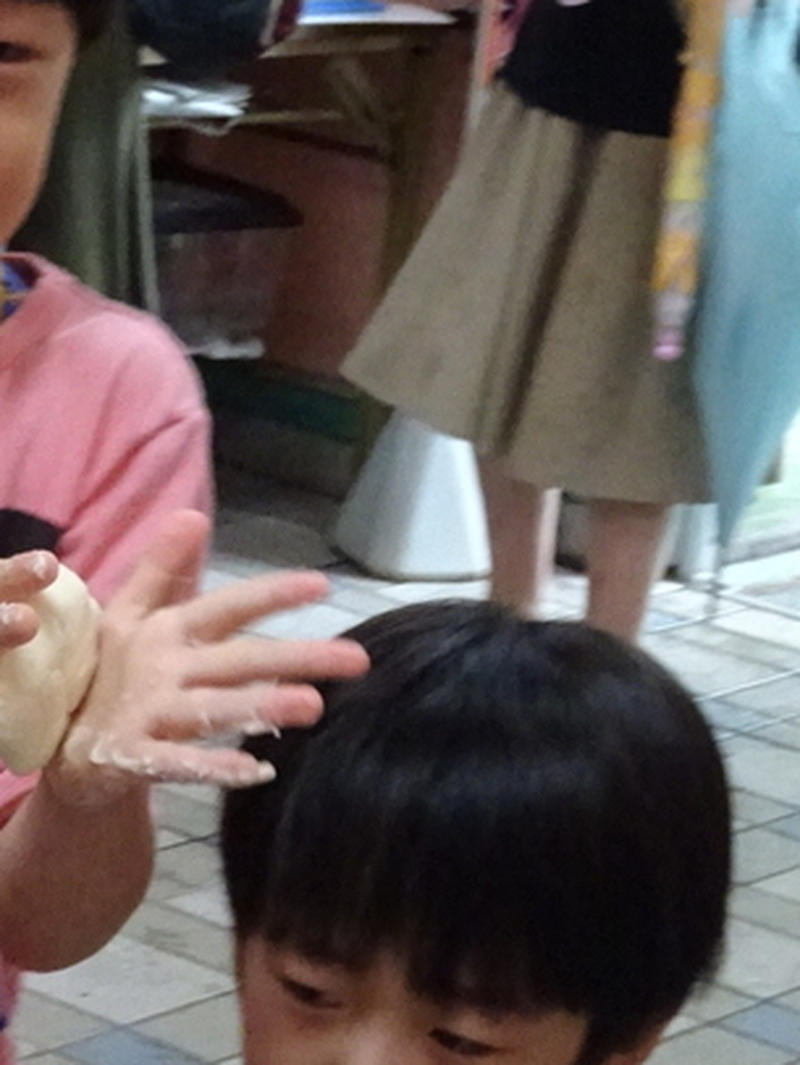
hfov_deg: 11.1
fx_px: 4002
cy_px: 792
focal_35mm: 130
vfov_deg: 15.1
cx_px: -239
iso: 1250
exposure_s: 1/60
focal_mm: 7.58
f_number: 4.5
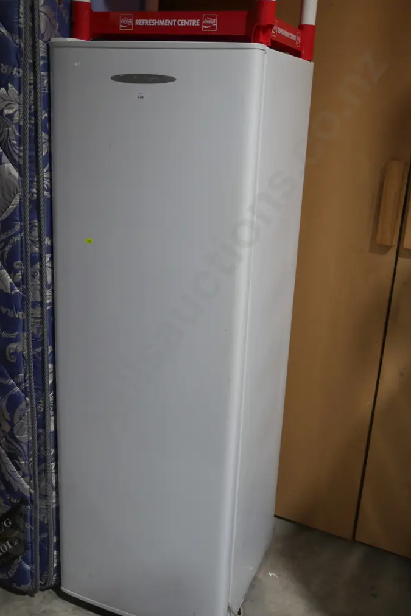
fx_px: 685
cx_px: 191
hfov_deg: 33.4
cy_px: 306
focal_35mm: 40
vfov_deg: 48.5
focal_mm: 19
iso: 200
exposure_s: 1/60
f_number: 4.1
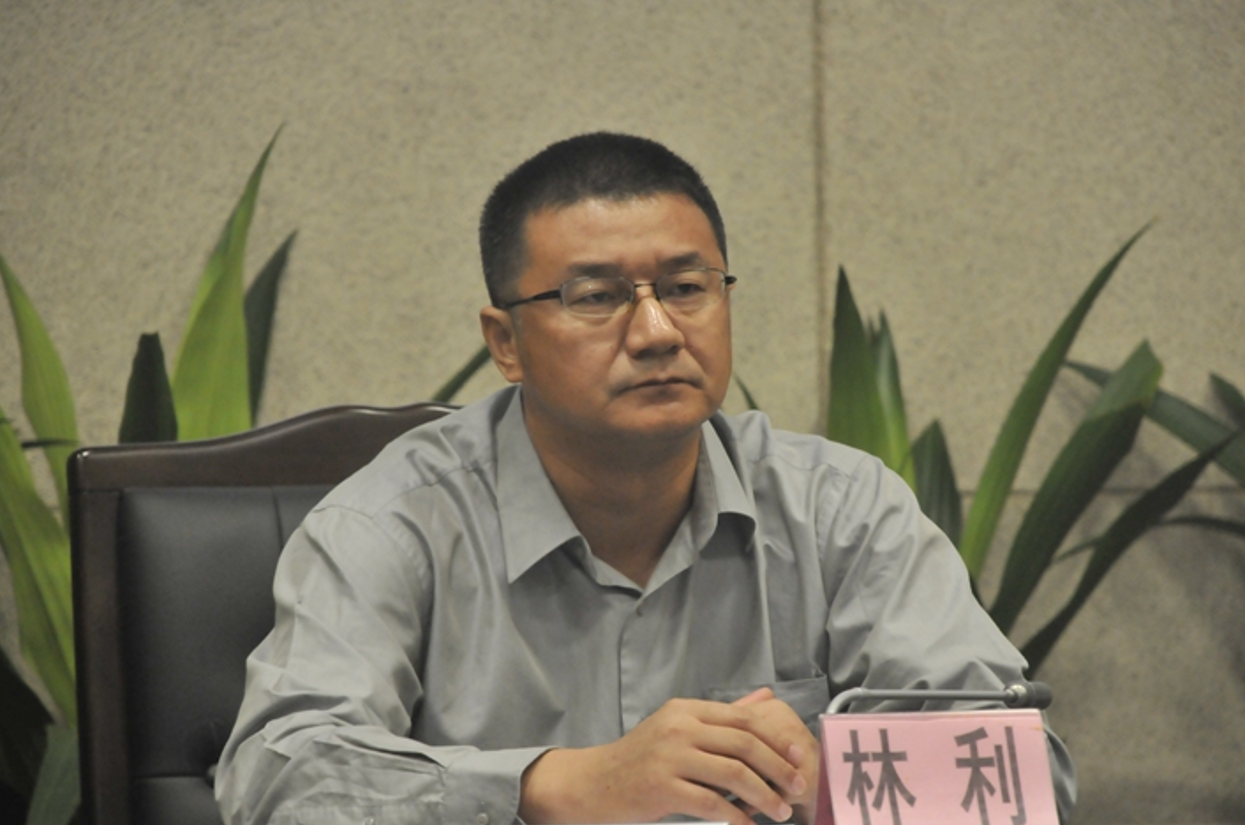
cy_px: 440
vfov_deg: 6.0
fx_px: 7925
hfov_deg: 9.0
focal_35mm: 230
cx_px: 647
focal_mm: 135
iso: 1600
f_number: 5.6
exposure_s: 1/60
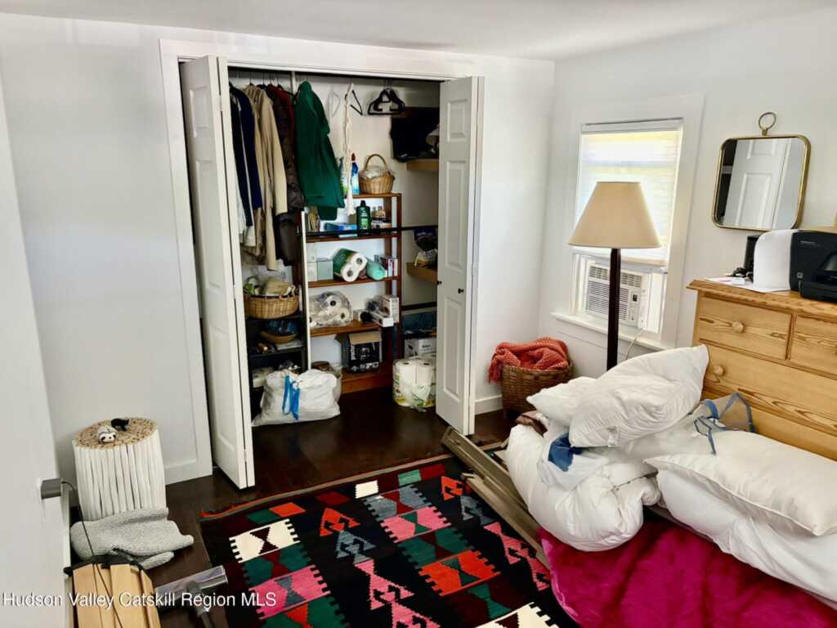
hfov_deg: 67.3
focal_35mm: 26
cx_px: 418
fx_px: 629
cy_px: 314
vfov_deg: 53.1
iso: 500
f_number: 1.6
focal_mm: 5.96
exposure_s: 1/44
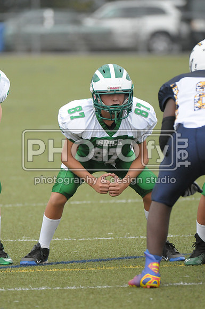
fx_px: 3855
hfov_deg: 3.0
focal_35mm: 450
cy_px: 154
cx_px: 102
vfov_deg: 4.6
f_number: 4
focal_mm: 300
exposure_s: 1/3200
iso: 1600
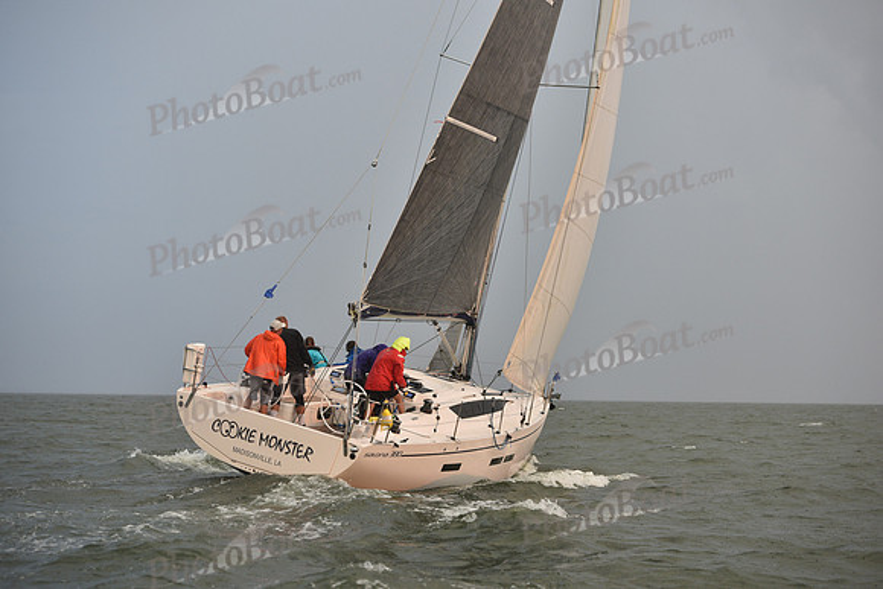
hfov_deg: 28.8
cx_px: 442
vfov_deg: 19.5
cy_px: 294
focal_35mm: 70
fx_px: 1717
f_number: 3.5
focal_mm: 70
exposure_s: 1/500
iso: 400
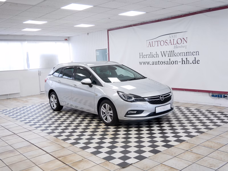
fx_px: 237
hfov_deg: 51.4
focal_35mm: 36
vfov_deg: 39.7
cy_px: 86
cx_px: 114
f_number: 3.9
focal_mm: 18
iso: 500
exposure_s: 1/60
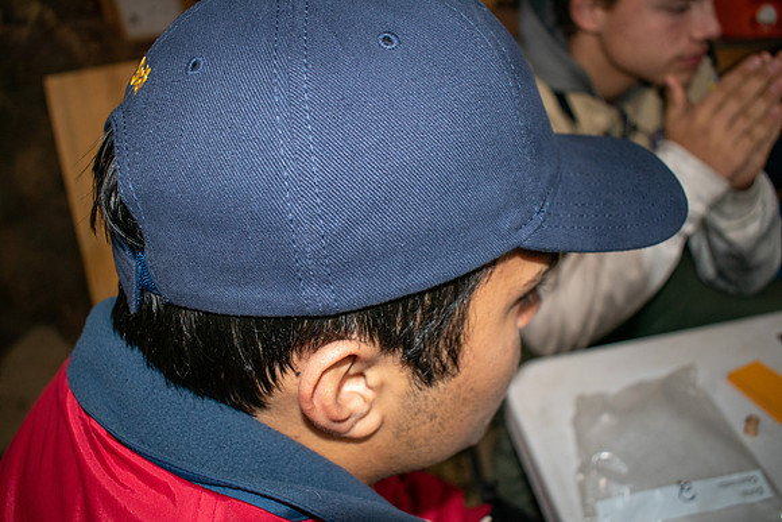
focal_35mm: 32
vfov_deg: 41.7
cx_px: 391
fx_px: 684
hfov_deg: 59.5
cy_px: 261
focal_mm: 21
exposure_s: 1/100
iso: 250
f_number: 3.8
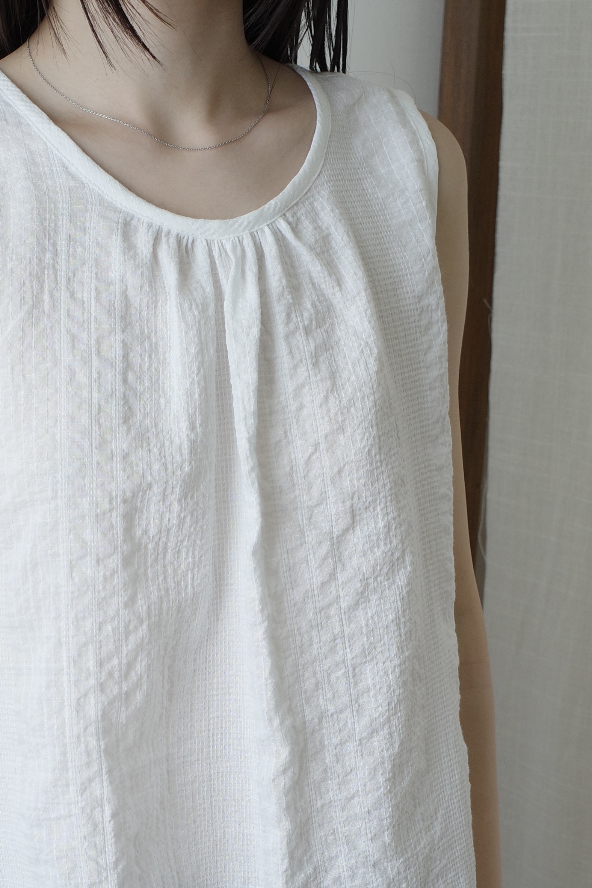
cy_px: 444
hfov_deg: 46.4
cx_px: 296
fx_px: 691
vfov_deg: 65.5
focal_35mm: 28
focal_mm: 18.3
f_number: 3.2
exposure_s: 1/125
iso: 200
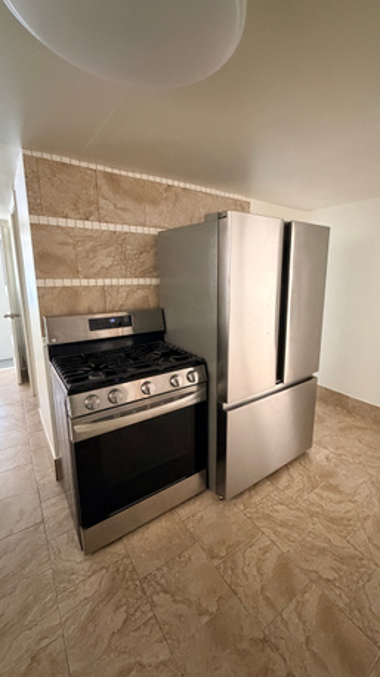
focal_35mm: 16
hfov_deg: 66.6
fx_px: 287
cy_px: 328
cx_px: 219
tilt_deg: -10.6
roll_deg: -0.6
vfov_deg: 99.4
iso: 1000
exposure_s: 1/40
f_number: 2.2
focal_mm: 2.22
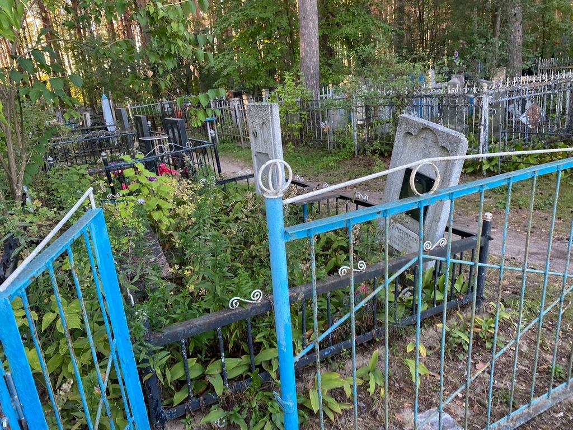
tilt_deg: -11.3
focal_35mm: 26
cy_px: 215
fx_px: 430
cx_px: 286
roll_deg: +3.8
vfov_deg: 53.1
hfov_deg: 67.3
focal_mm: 4.25
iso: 125
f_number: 1.8
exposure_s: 1/68
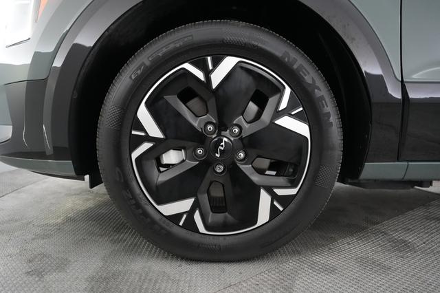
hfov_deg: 73.8
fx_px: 293
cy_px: 146
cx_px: 220
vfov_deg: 53.1
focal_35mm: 24
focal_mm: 24
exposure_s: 1/160
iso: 6400
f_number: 2.8
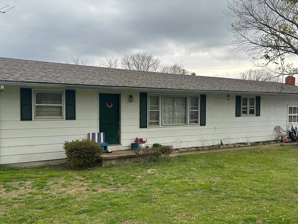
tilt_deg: -0.2
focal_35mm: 36
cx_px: 163
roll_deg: +1.9
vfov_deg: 39.6
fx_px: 310
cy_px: 118
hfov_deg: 51.3
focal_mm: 5.7
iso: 50
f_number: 1.5
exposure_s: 1/894
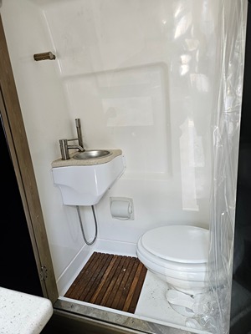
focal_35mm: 23
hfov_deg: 58.9
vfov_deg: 73.9
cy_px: 167
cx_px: 126
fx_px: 222
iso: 200
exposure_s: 1/120
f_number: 1.8
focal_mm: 5.4
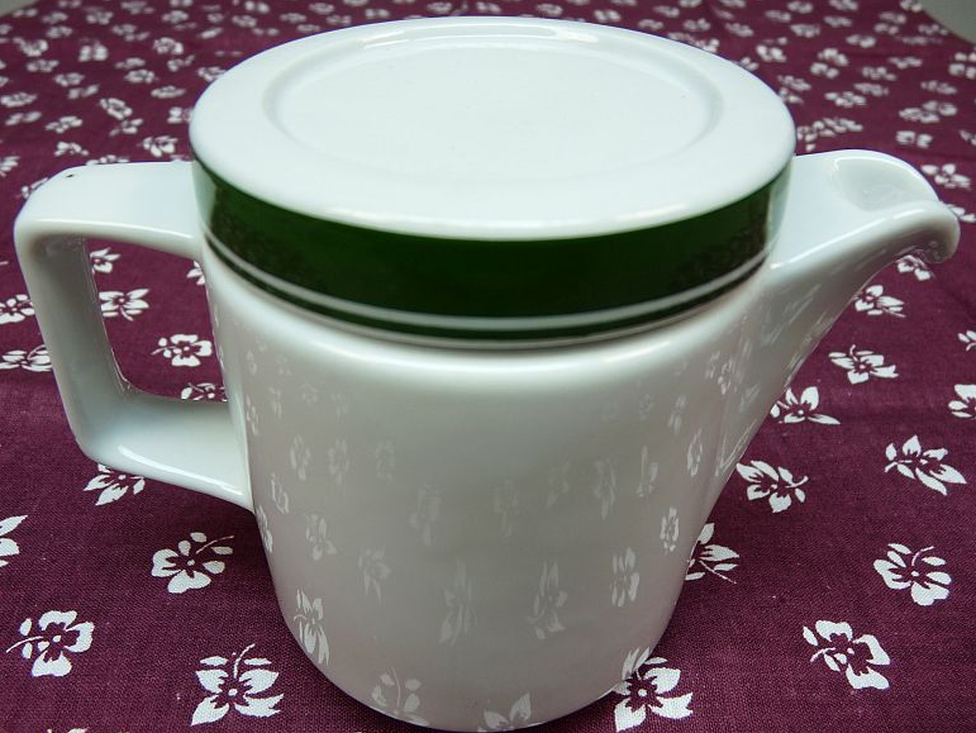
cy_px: 368
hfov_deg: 63.4
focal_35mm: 28
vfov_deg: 49.8
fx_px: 790
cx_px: 477
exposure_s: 1/40
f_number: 2.8
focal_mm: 4.8
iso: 100
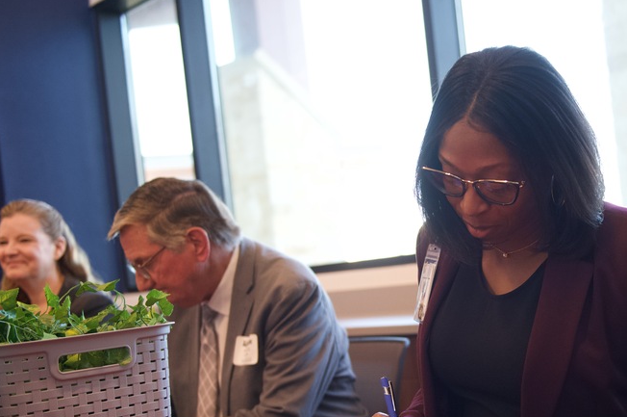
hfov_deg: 35.4
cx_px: 474
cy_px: 291
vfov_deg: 24.4
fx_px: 957
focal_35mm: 55
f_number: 2.8
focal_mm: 35
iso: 1600
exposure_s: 1/400
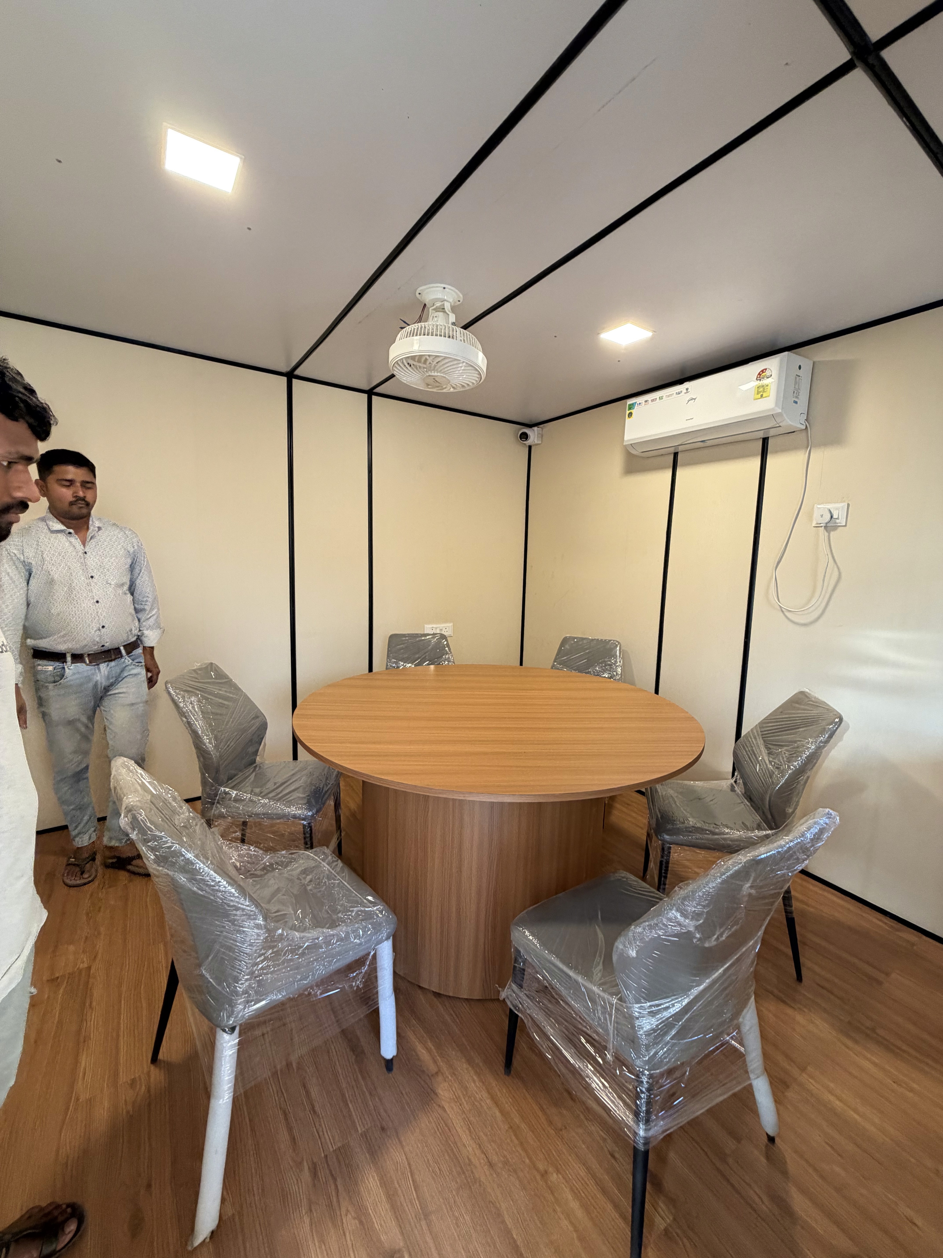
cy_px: 629
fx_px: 509
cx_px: 472
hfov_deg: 85.7
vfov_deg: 102.1
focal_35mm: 14
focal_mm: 2.22
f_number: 2.2
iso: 250
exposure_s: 1/100
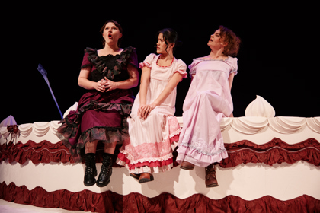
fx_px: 356
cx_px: 160
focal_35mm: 40
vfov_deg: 33.4
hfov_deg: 48.5
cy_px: 106
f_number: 2.8
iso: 1600
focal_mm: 26.4
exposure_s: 1/160
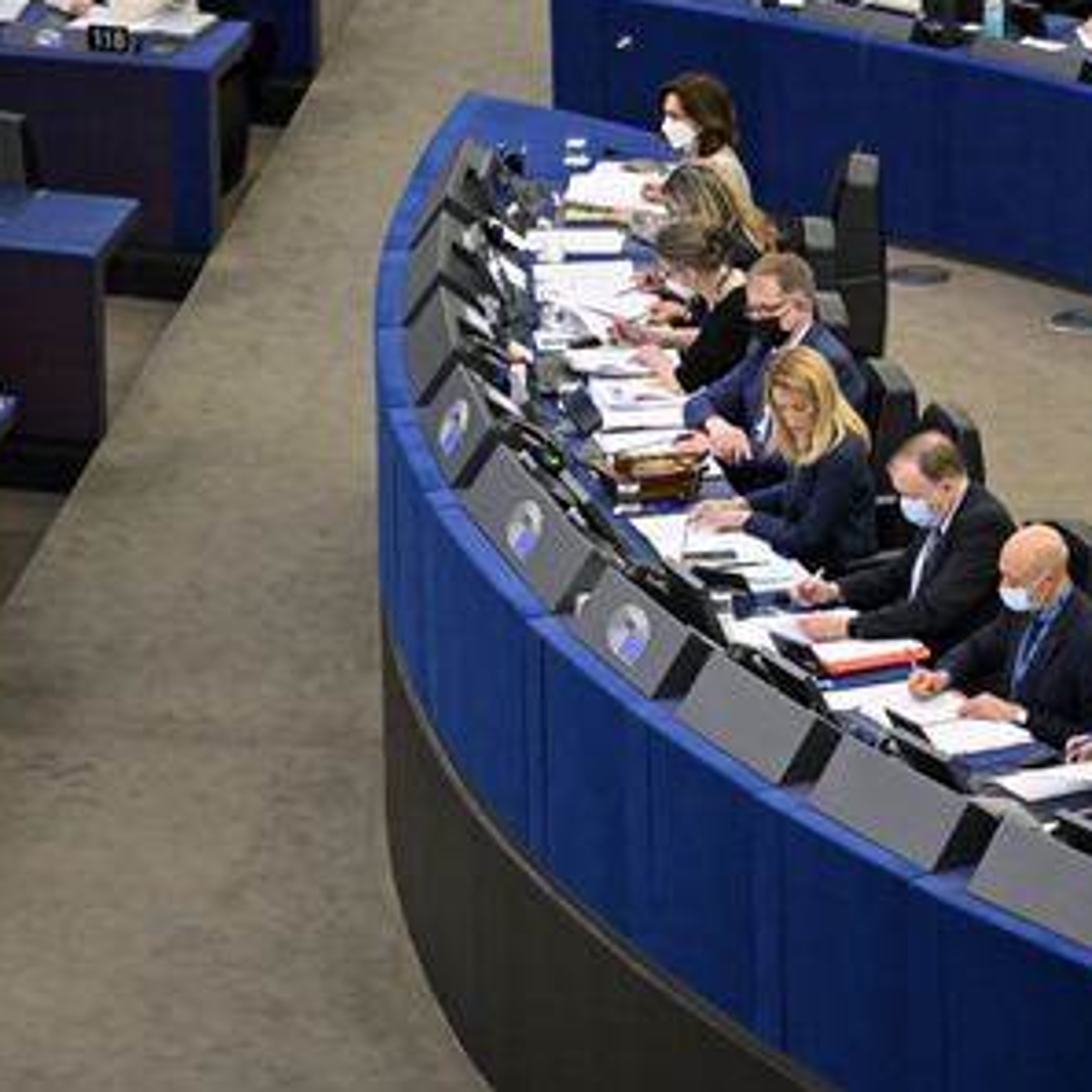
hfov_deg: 6.8
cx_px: 737
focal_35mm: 258
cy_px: 544
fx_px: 9208
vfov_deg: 6.8
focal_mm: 200
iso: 1250
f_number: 2.8
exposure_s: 1/500
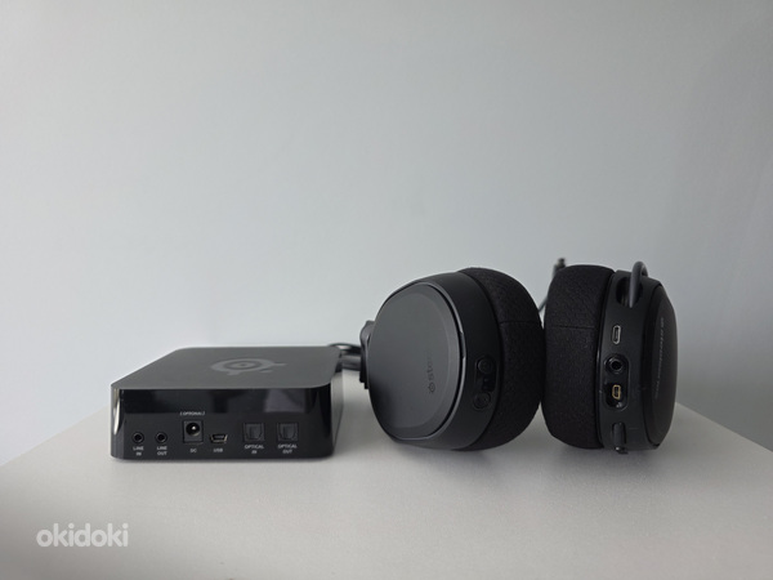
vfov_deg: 58.9
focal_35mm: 23
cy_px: 290
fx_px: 514
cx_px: 386
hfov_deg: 73.9
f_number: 1.7
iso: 64
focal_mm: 6.3
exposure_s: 1/180
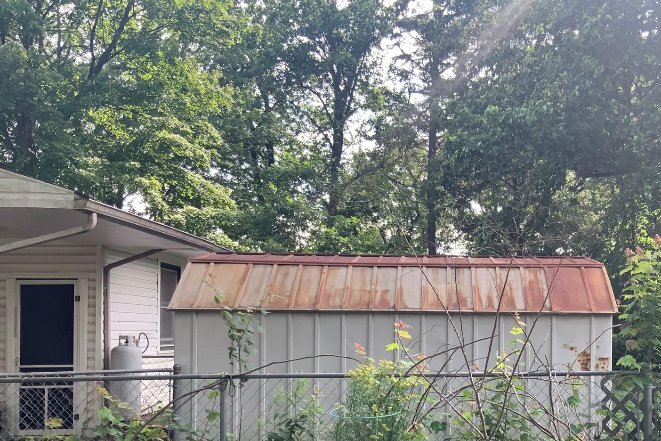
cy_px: 334
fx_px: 808
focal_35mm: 44
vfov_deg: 30.0
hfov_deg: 43.6
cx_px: 464
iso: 16
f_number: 1.8
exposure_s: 1/261
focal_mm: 3
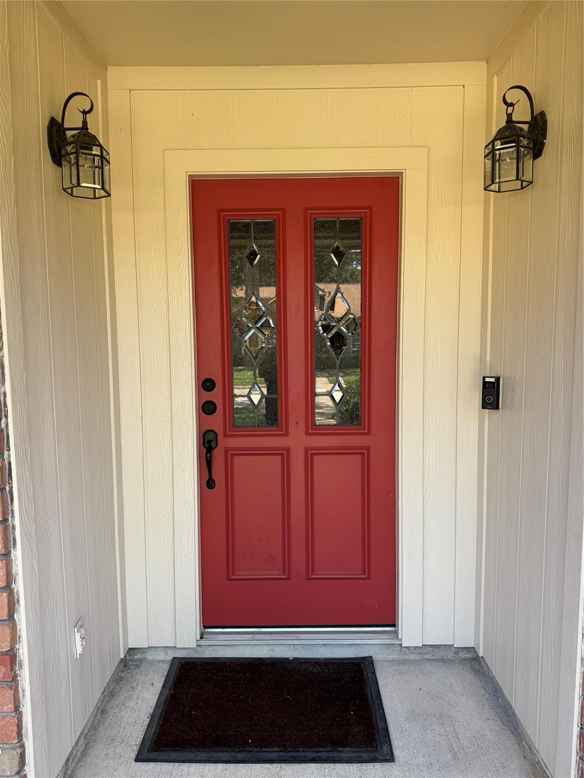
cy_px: 389
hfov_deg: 56.8
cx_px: 292
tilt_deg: -5.5
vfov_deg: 71.6
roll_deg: +1.0
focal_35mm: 24
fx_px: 540
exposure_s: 1/226
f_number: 1.78
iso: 64
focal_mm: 6.76
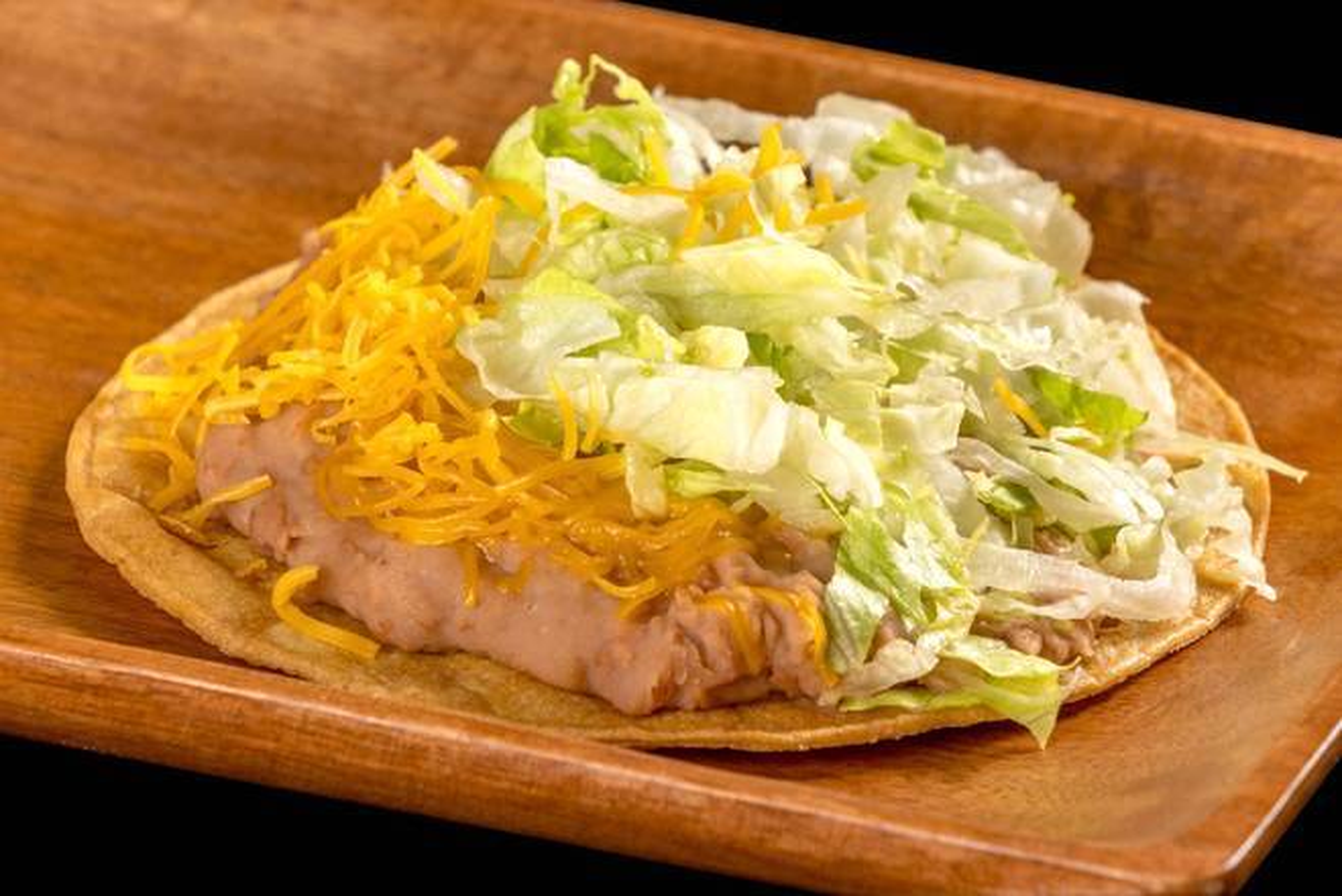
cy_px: 448
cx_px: 671
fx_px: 7458
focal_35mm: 200
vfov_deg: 6.9
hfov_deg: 10.3
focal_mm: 200
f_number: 10
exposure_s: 1/160
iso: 125
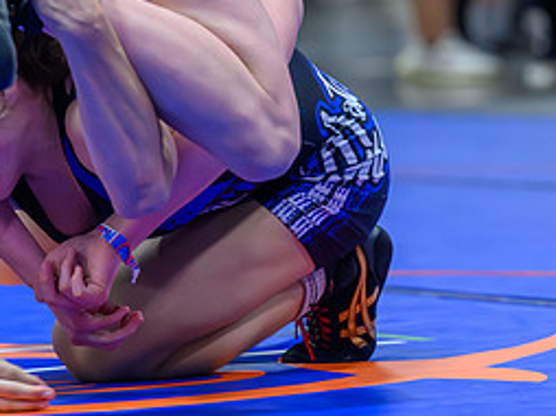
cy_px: 94
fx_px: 5488
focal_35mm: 342
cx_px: 103
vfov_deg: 4.3
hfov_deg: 5.8
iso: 10000
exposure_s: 1/640
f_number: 2.8
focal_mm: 120
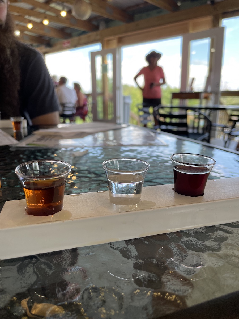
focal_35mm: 26
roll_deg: +0.4
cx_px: 120
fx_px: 239
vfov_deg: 67.3
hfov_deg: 53.1
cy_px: 160
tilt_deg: -12.9
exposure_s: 1/245
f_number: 1.6
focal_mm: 4.2
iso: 32
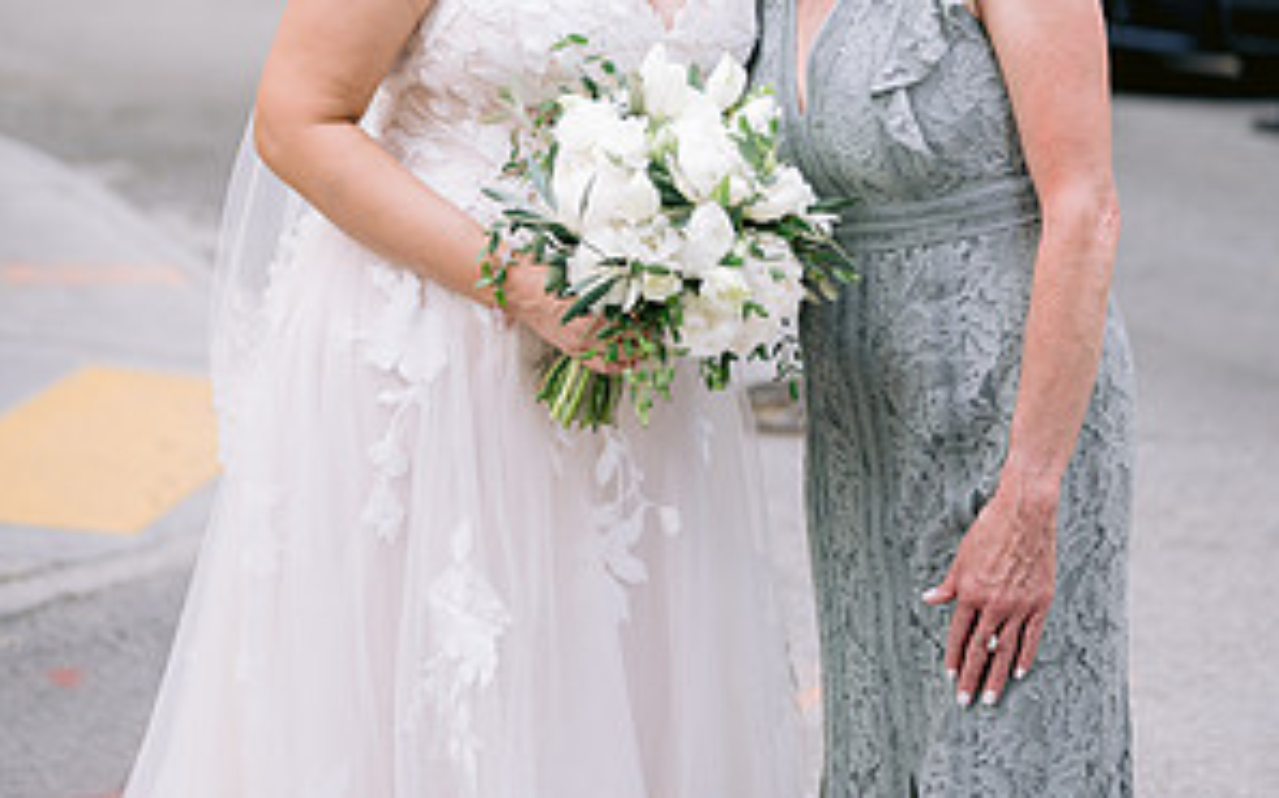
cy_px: 73
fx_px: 2683
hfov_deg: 26.8
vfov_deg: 16.7
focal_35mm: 77
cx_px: 640
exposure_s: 1/500
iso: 160
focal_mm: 50
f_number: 1.8
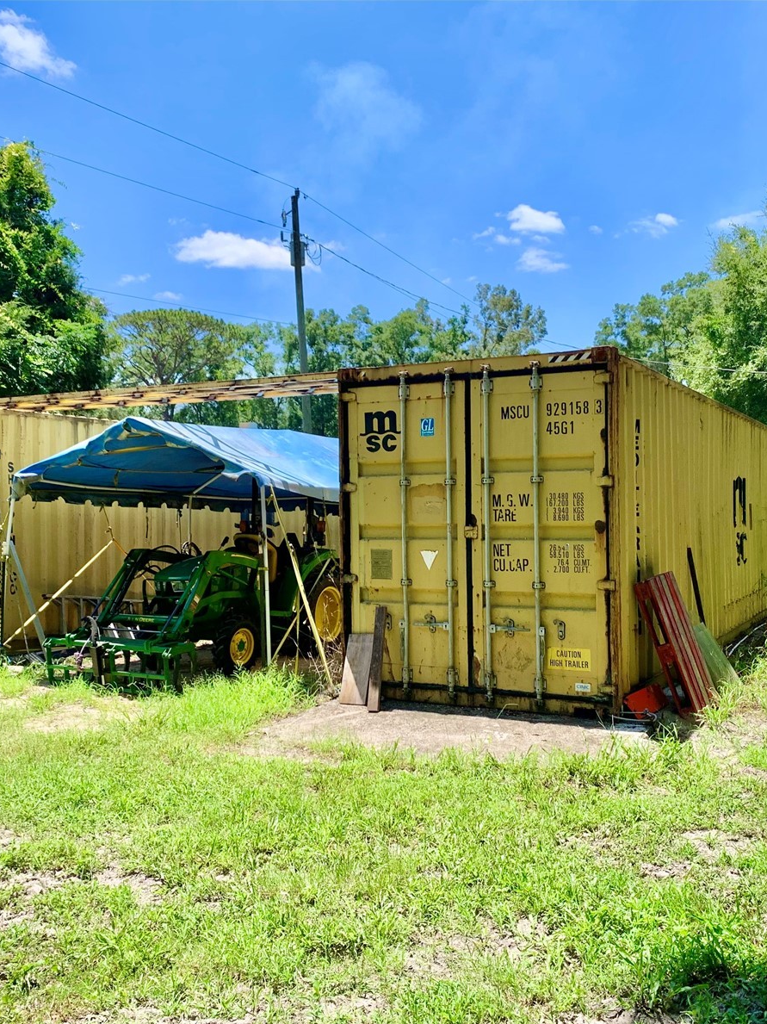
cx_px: 404
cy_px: 516
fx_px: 1035
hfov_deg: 40.7
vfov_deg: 52.6
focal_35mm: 35
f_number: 1.8
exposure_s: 1/1468
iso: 25
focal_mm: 4.25
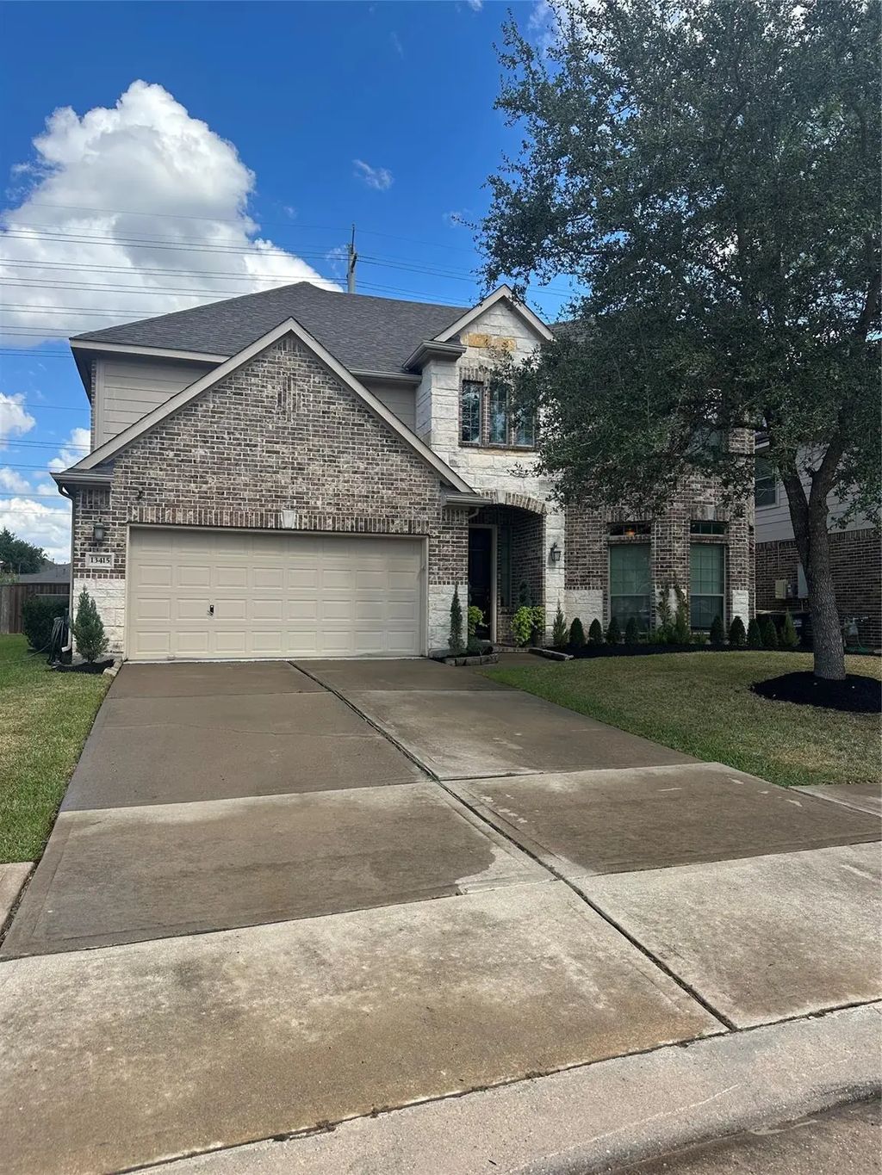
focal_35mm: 24
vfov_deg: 71.6
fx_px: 815
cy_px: 588
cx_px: 441
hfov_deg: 56.8
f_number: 1.78
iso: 80
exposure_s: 1/2252
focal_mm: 6.86
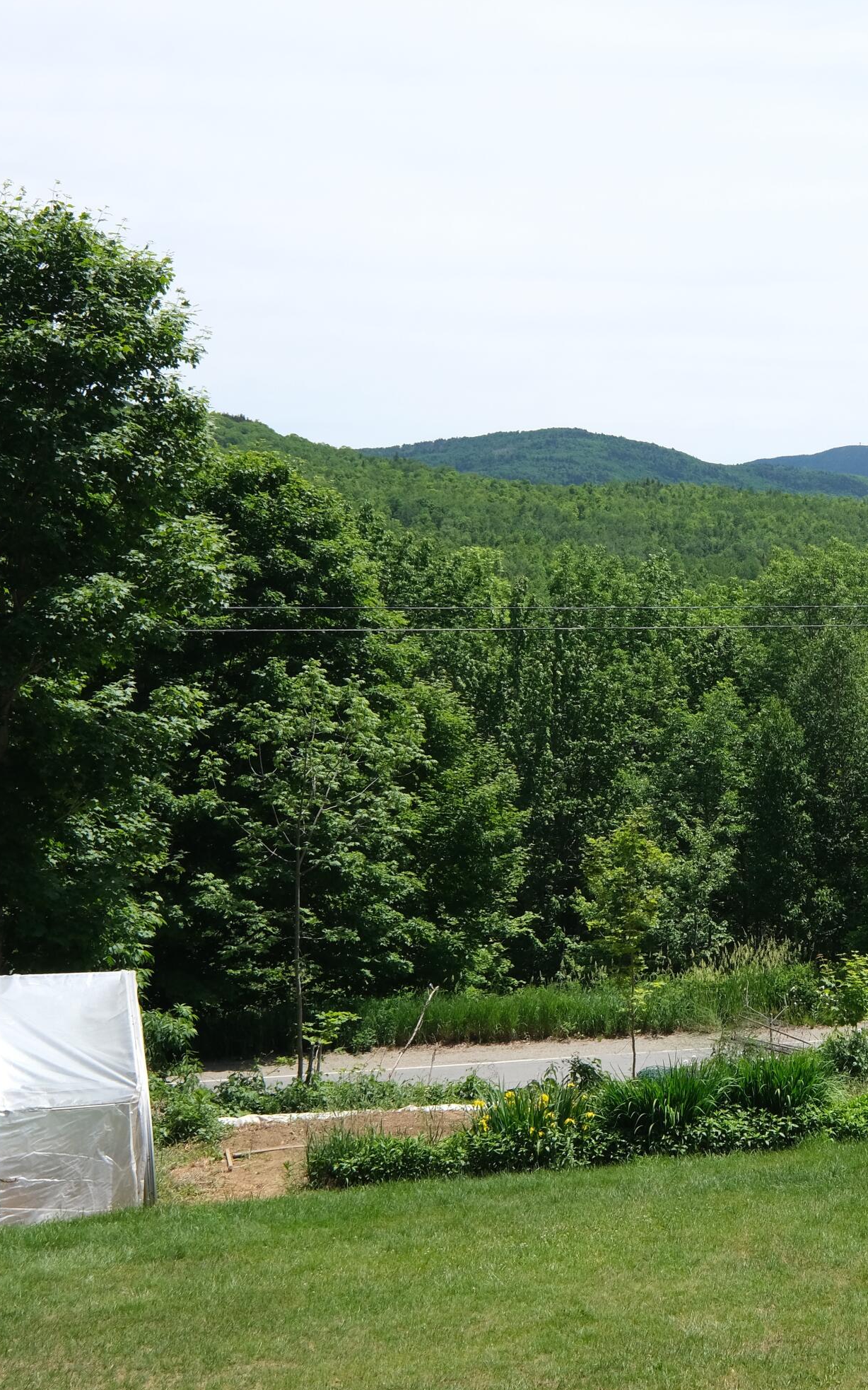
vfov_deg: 36.3
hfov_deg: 22.6
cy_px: 691
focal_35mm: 56
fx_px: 2120
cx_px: 780
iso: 500
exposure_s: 1/500
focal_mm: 24
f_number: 11
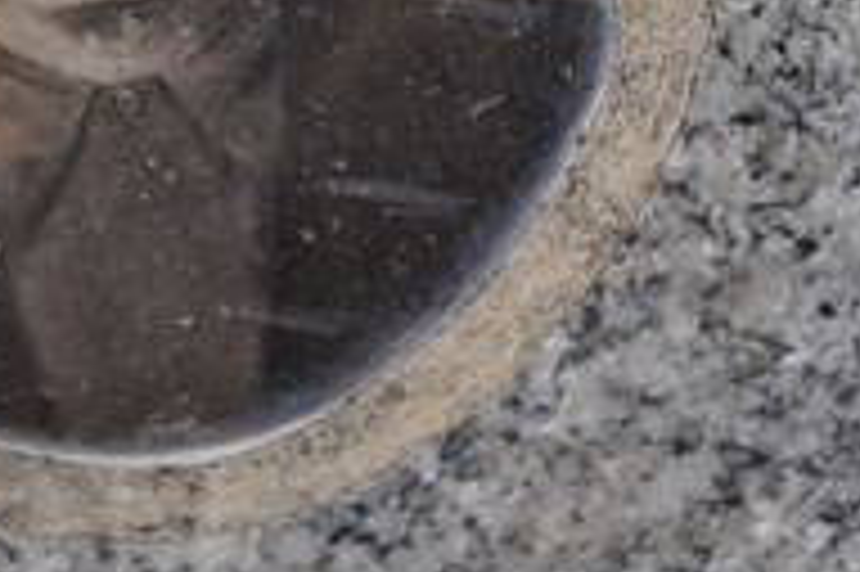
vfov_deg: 2.9
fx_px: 11397
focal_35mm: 478
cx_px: 162
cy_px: -160
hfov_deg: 4.3
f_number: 5.6
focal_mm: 105
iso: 500
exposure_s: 1/60
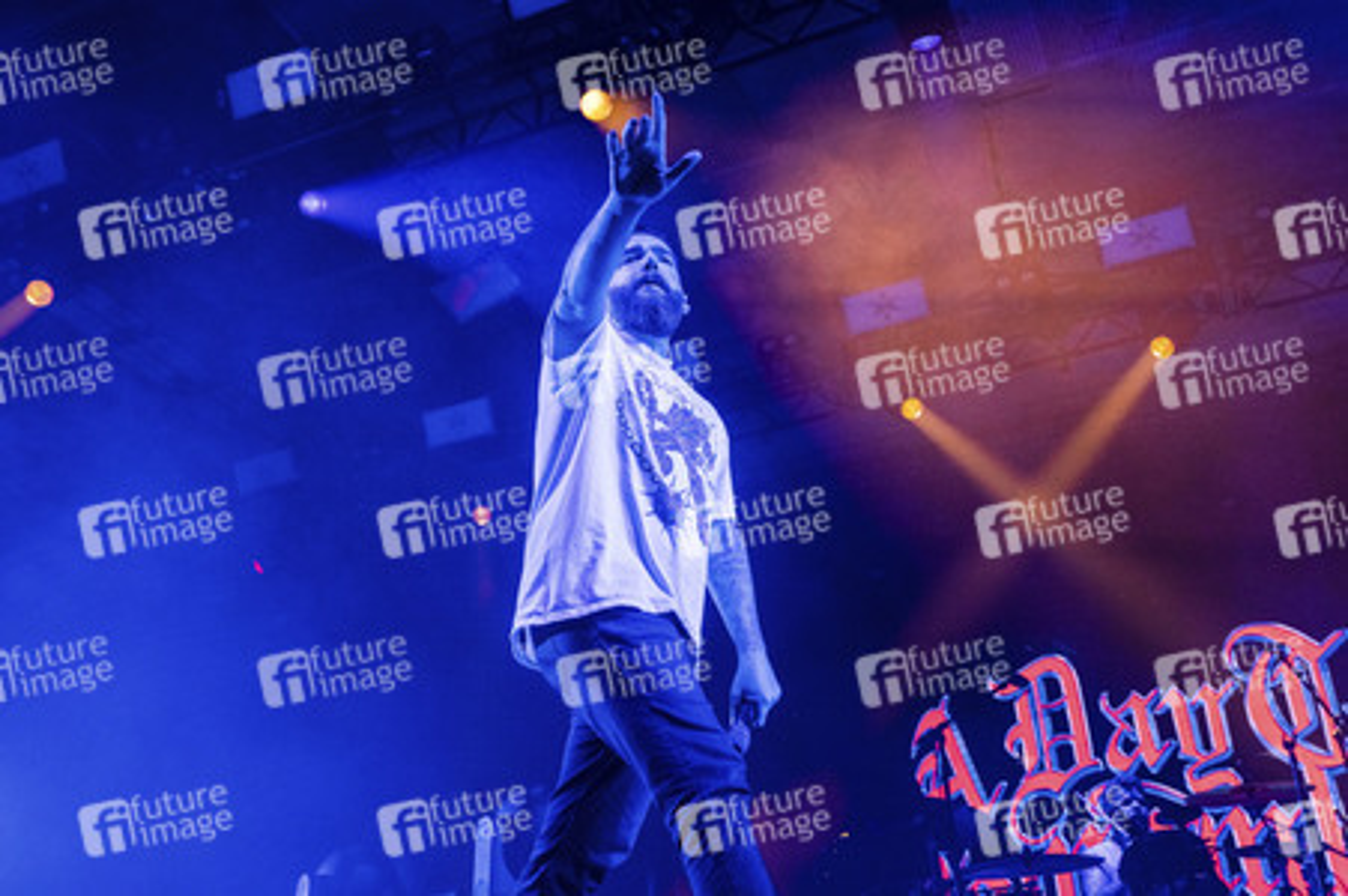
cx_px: 674
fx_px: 1347
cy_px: 448
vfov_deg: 36.8
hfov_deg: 53.2
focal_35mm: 36
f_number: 5
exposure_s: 1/400
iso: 2500
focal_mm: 36
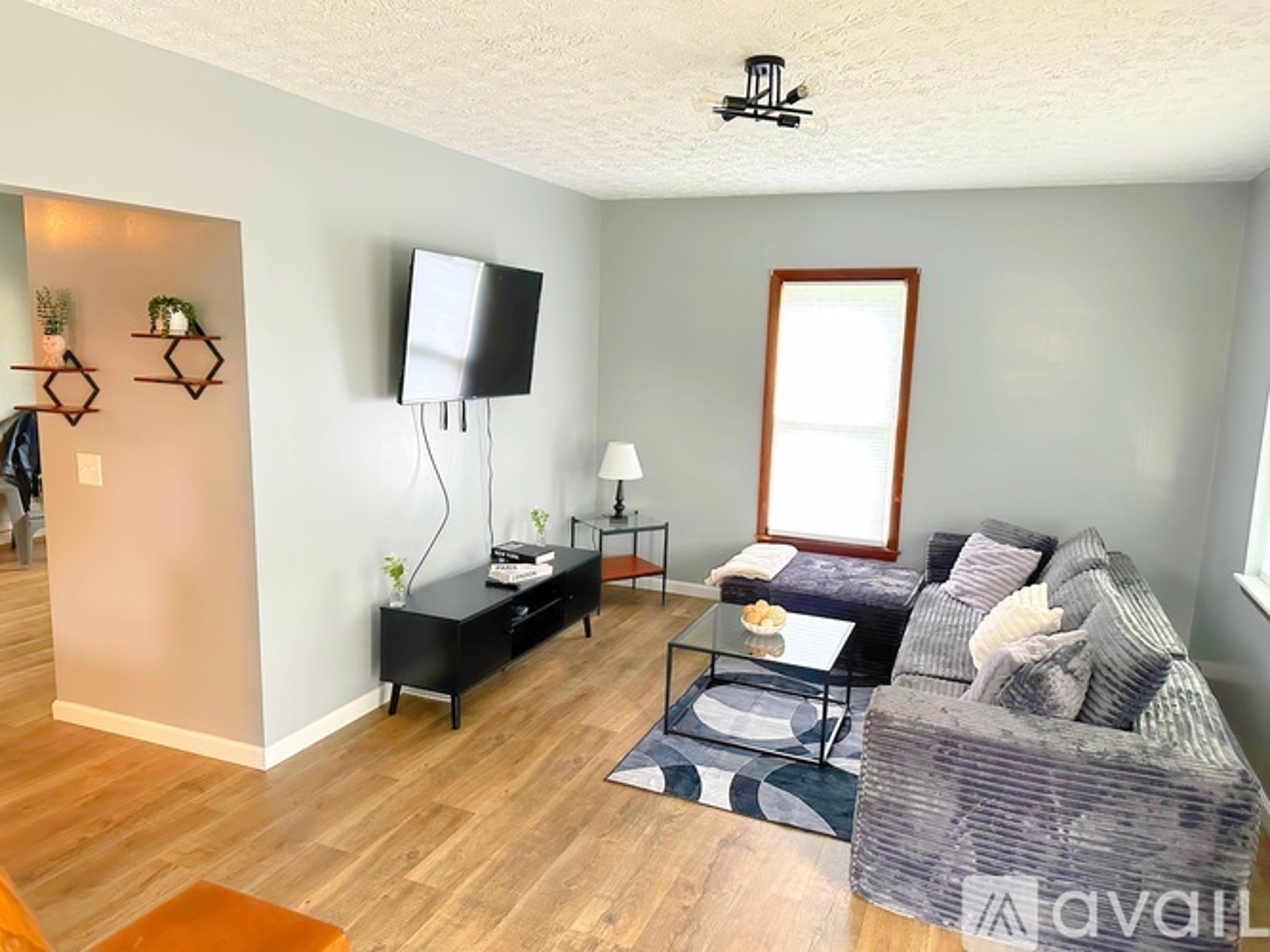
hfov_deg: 71.6
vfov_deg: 56.8
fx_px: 880
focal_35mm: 24
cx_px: 635
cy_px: 476
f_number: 1.78
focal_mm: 6.86
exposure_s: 1/60
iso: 500
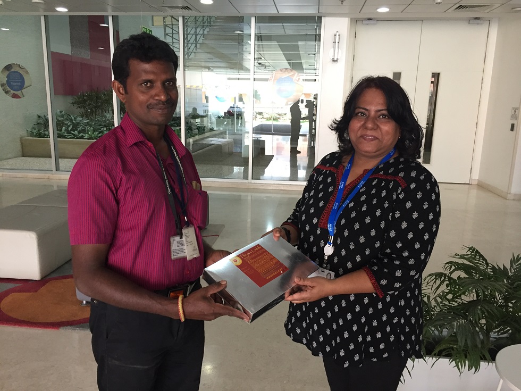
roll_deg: -1.9
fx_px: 436
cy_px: 196
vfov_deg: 48.2
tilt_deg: -13.8
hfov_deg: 61.7
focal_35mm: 29
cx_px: 260
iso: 160
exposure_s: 1/33
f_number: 2.2
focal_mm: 4.15
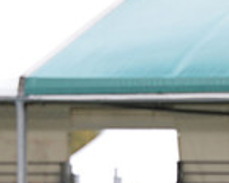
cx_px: 148
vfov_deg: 1.0
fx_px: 10173
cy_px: 387
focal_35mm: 1501
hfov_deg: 1.3
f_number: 6.3
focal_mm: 400
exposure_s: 1/800
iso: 800
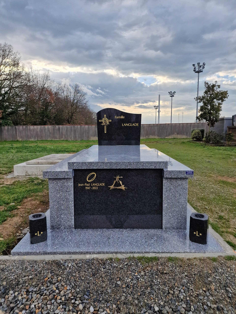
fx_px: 209
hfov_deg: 58.9
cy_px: 157
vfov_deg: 73.9
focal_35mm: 23
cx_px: 118
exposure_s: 1/274
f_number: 1.8
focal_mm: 6.4
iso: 50
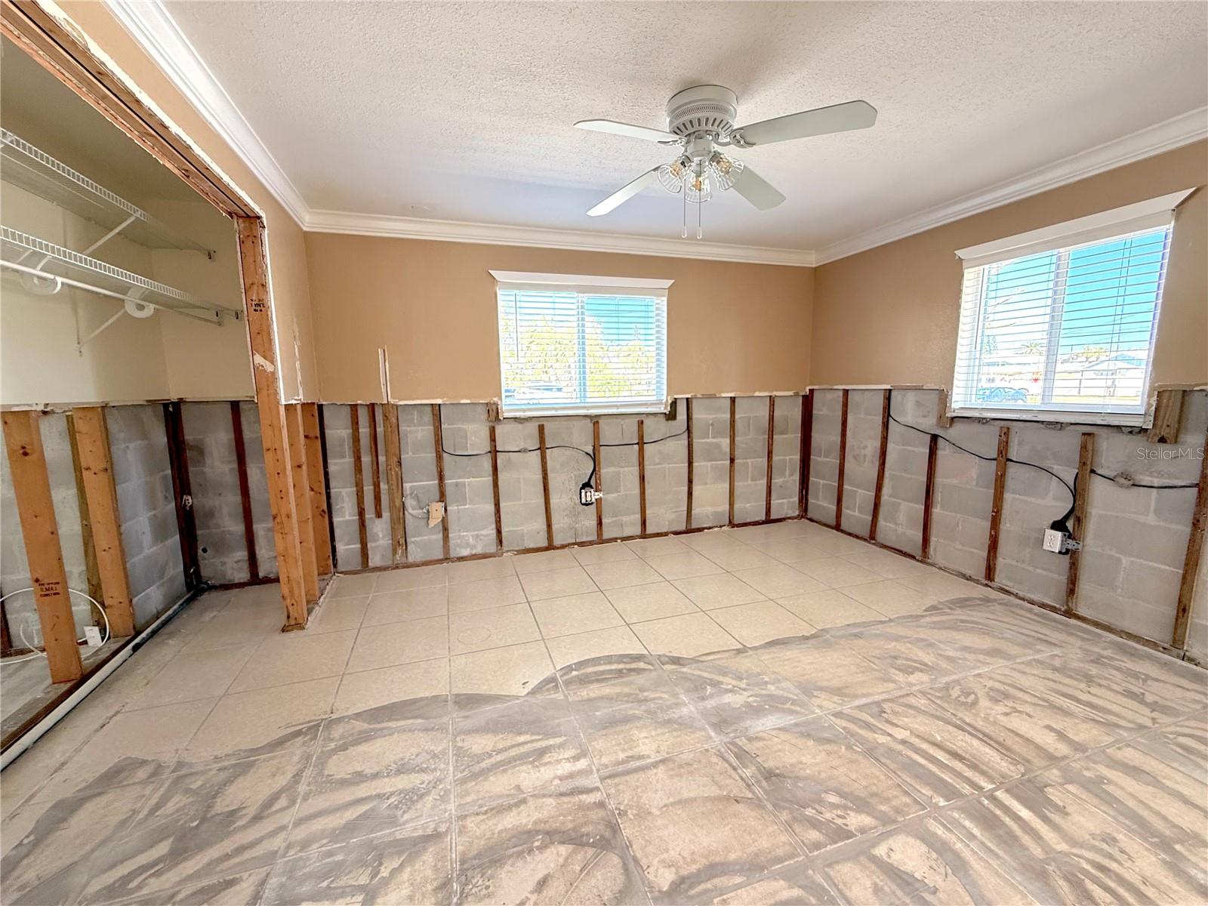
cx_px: 604
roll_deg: +0.6
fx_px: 489
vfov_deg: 85.7
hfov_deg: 102.1
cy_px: 453
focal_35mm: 14
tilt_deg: -7.7
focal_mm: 2.22
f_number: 2.2
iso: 160
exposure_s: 1/99
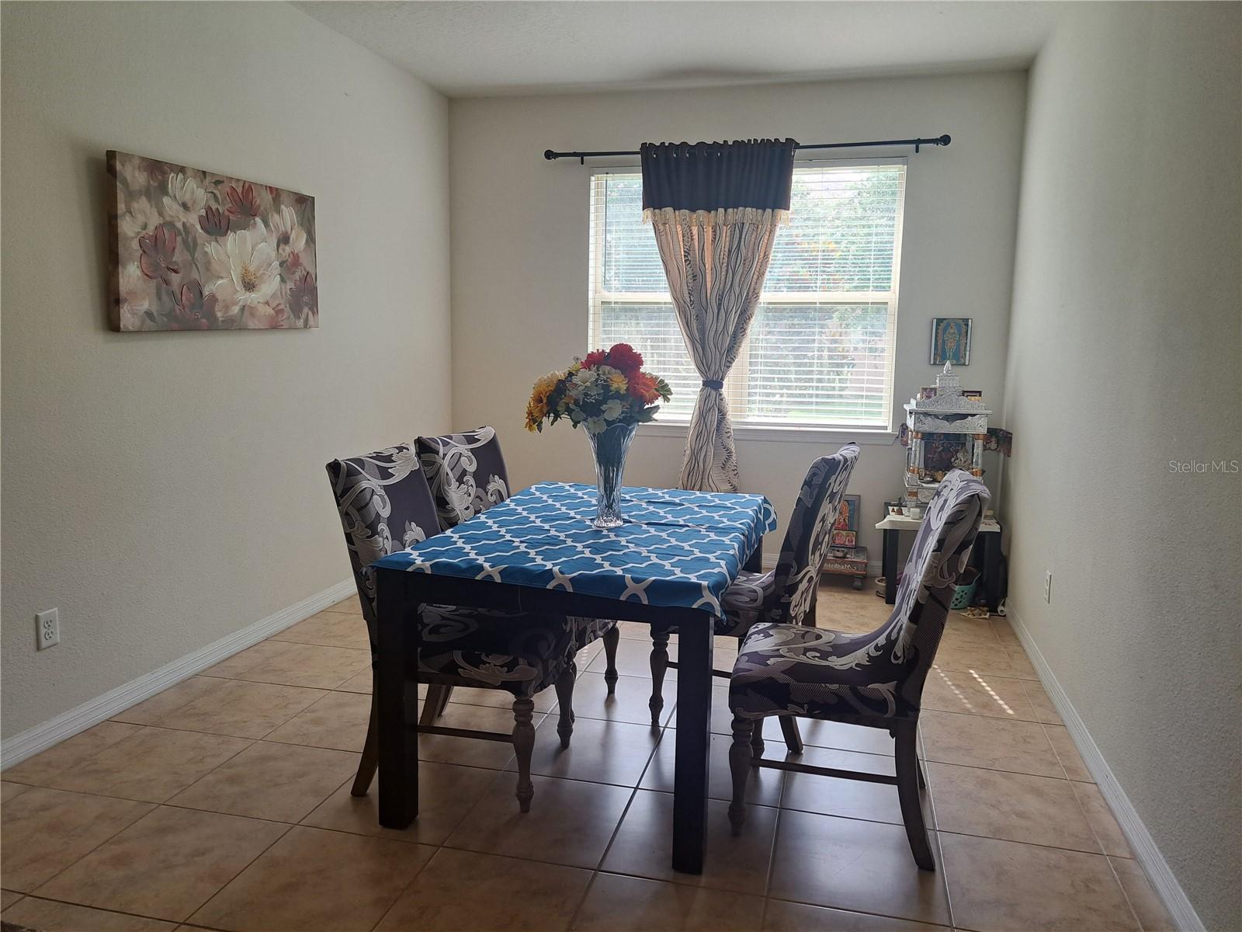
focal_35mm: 24
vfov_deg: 56.8
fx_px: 861
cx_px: 621
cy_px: 466
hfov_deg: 71.6
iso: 50
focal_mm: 5.23
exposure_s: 1/120
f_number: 1.8
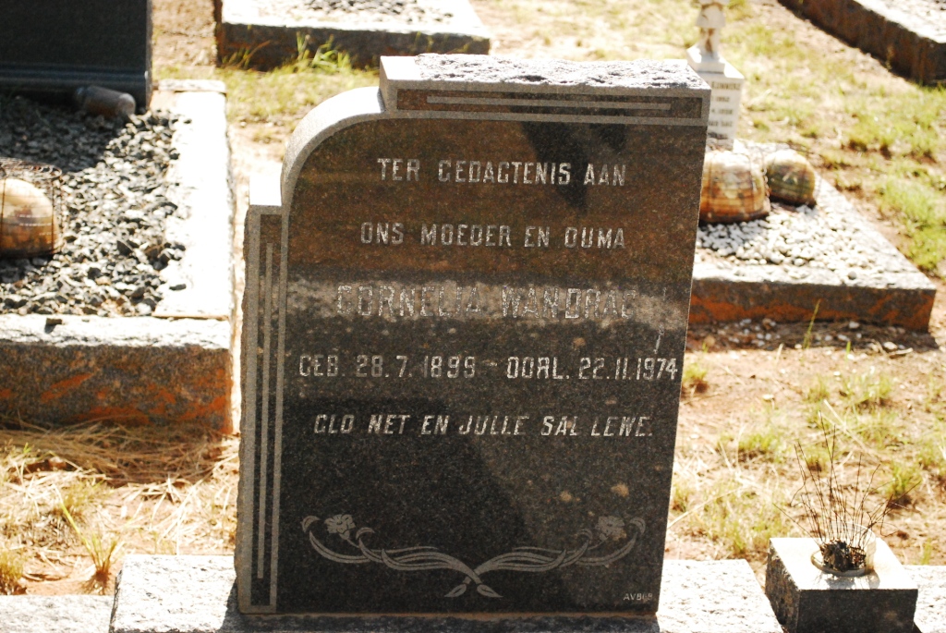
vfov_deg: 19.0
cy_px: 316
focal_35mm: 72
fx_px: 1894
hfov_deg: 28.0
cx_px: 473
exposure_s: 1/2500
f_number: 5.6
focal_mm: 48
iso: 1600
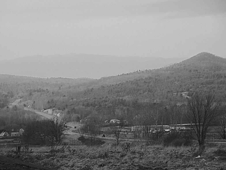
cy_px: 85
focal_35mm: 118
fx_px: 770
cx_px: 113
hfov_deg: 16.7
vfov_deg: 12.6
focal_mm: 23.98
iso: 64
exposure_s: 1/250
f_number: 3.6
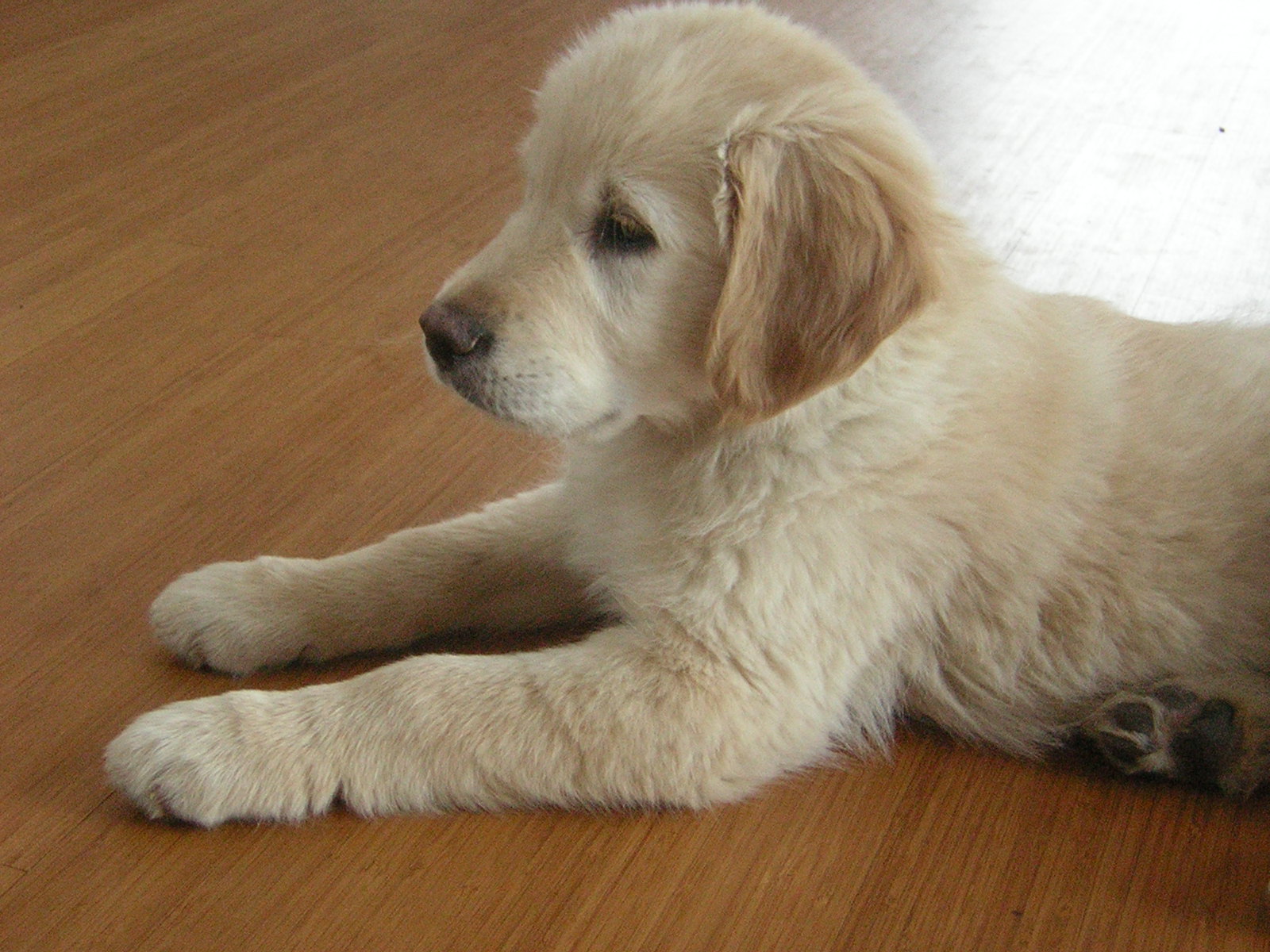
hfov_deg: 31.2
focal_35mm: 62
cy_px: 476
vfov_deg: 23.7
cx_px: 635
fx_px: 2275
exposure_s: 1/35
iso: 191
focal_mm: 8.1
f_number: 3.4
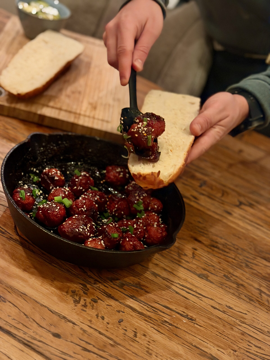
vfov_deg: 39.7
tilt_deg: -35.0
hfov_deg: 30.3
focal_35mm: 48
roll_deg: -20.6
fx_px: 499
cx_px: 135
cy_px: 180
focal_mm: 6.76
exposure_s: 1/20
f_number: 1.78
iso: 640
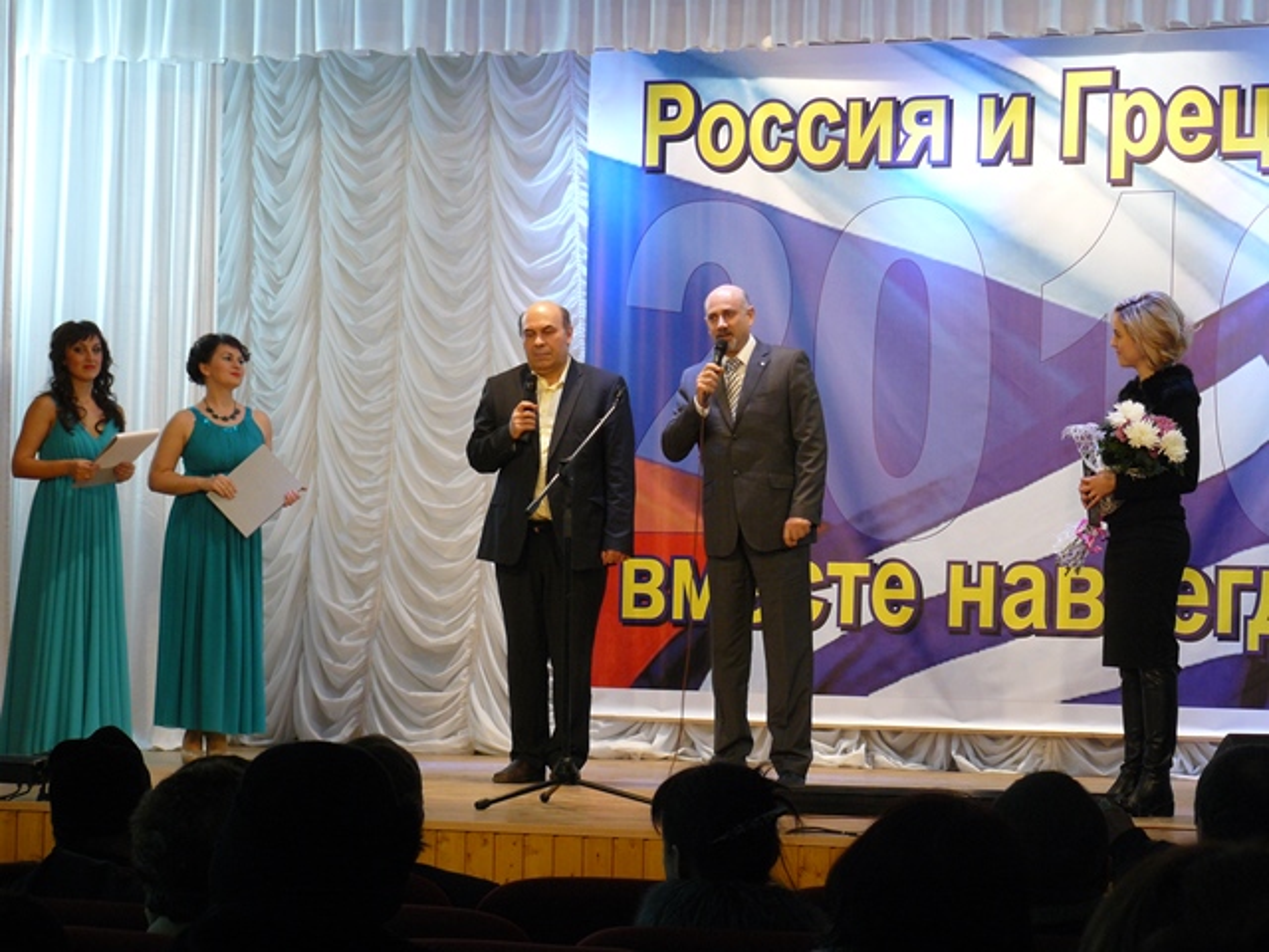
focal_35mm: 91
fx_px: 3336
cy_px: 476
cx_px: 634
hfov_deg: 21.5
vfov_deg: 16.2
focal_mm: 15.2
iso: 160
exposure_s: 1/30
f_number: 3.2
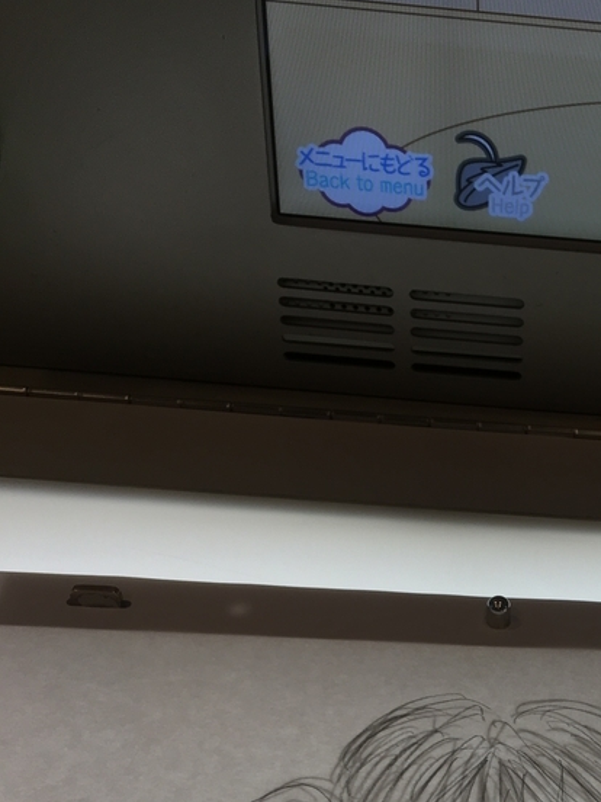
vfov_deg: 29.1
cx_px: 636
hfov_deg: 22.2
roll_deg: -5.8
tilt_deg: -41.3
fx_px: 1458
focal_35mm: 63
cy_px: 764
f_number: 2.2
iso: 32
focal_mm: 4.15
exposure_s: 1/120
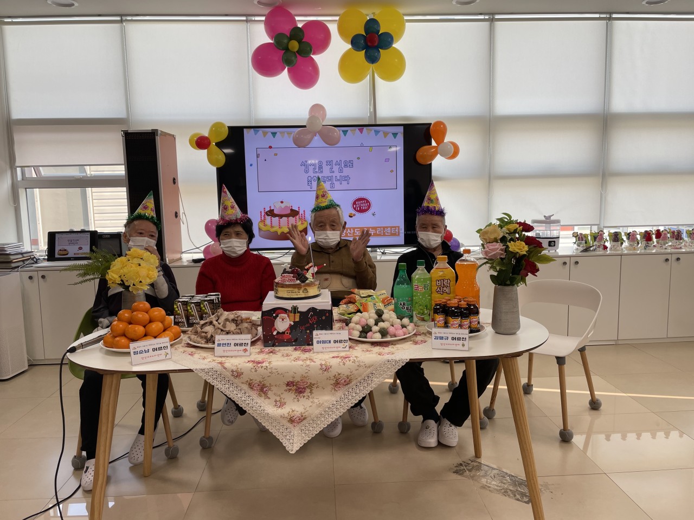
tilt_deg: -7.0
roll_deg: +1.8
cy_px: 260
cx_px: 347
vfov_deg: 53.1
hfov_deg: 67.3
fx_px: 521
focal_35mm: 26
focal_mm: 4.2
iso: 32
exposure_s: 1/207
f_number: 1.6
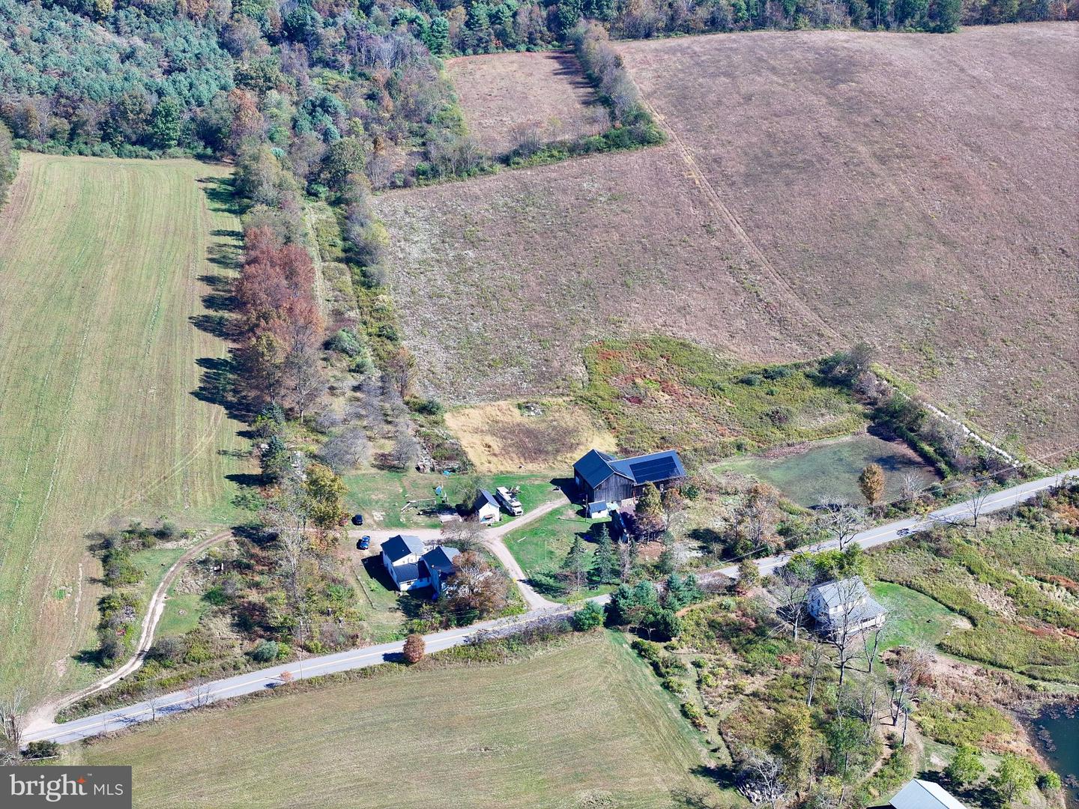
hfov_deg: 27.8
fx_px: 2182
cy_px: 404
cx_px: 540
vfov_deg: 21.0
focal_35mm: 70
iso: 100
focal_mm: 19.35
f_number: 2.8
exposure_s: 1/500
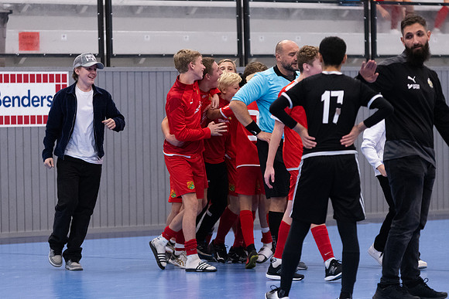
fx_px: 2866
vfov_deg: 6.0
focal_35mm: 230
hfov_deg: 9.0
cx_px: 224
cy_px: 150
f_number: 3.2
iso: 6400
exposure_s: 1/400
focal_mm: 150
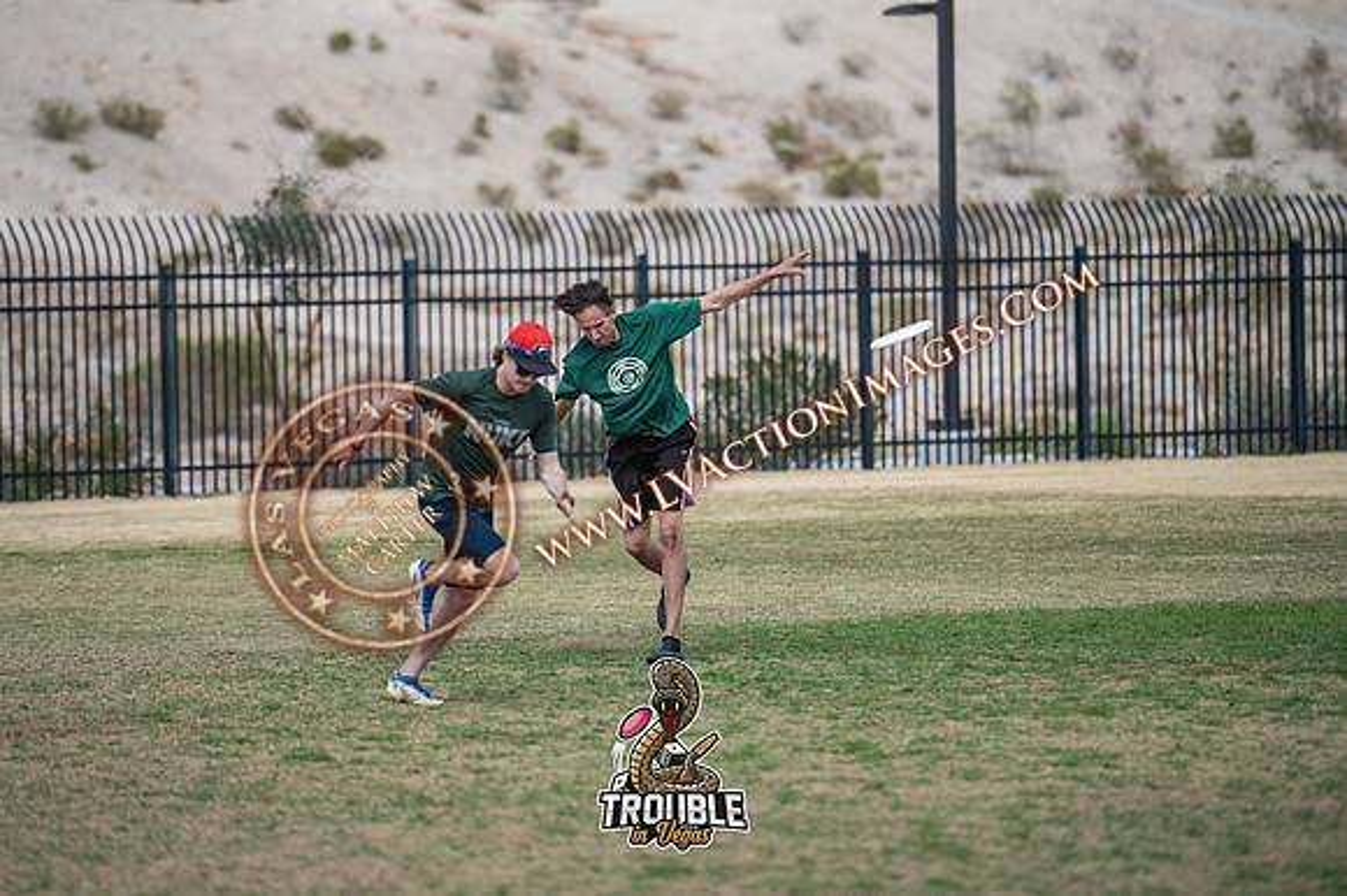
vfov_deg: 6.1
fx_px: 8400
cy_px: 401
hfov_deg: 9.2
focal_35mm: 225
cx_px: 601
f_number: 3.2
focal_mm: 200
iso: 160
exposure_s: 1/2500
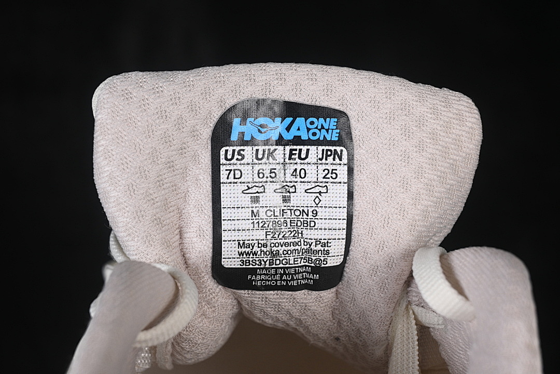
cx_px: 280
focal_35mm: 75
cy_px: 187
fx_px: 1167
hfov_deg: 27.0
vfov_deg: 18.2
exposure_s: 1/80
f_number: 8
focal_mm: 50
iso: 160
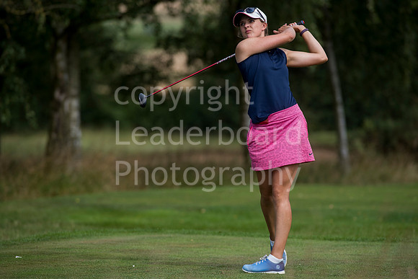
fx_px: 3484
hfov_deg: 6.9
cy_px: 140
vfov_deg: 4.6
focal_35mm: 300
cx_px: 209
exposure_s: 1/2000
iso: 500
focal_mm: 300
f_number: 5.6
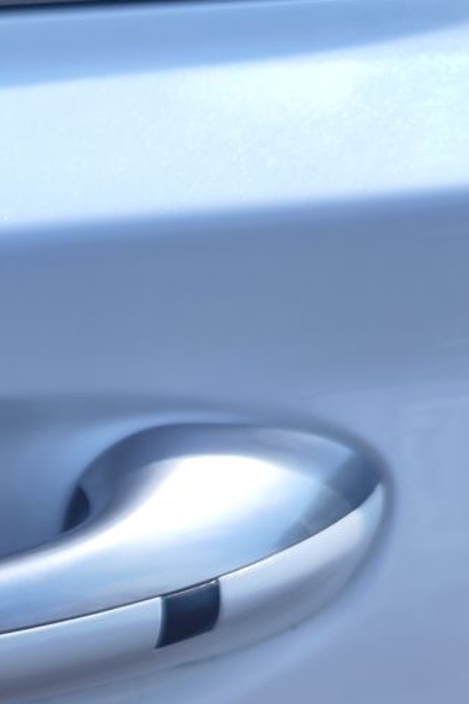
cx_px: -166
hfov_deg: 20.9
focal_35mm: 58
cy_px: 593
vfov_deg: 33.2
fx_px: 1133
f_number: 1.69
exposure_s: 1/847
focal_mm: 7.01
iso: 50
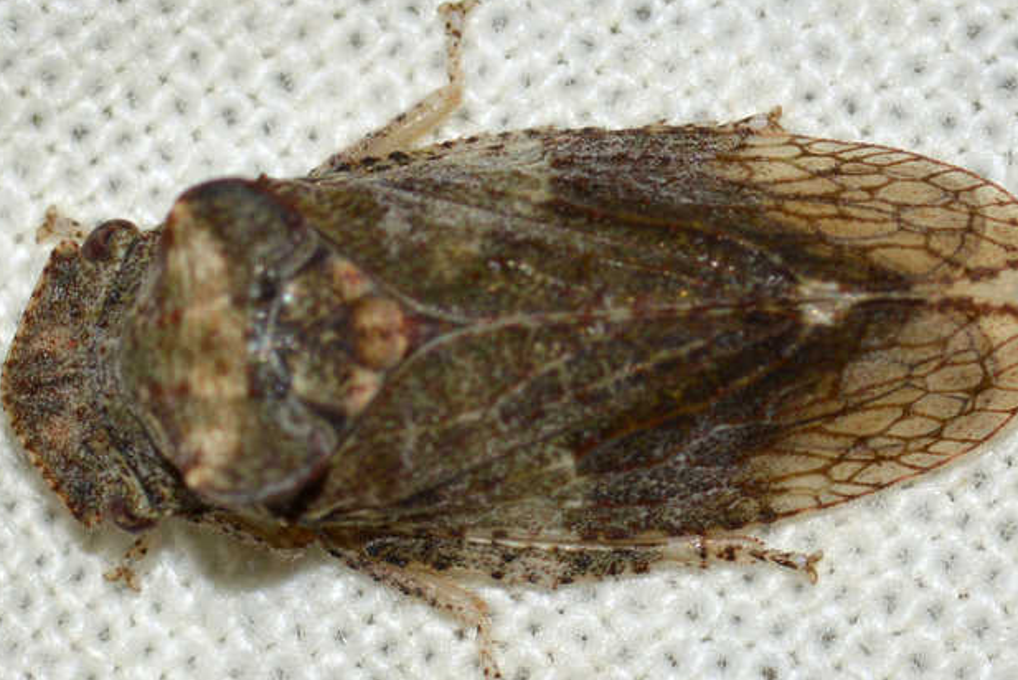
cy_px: 350
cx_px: 544
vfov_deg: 5.9
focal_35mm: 233
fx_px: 6591
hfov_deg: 8.8
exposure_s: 1/200
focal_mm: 100
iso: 100
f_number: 18
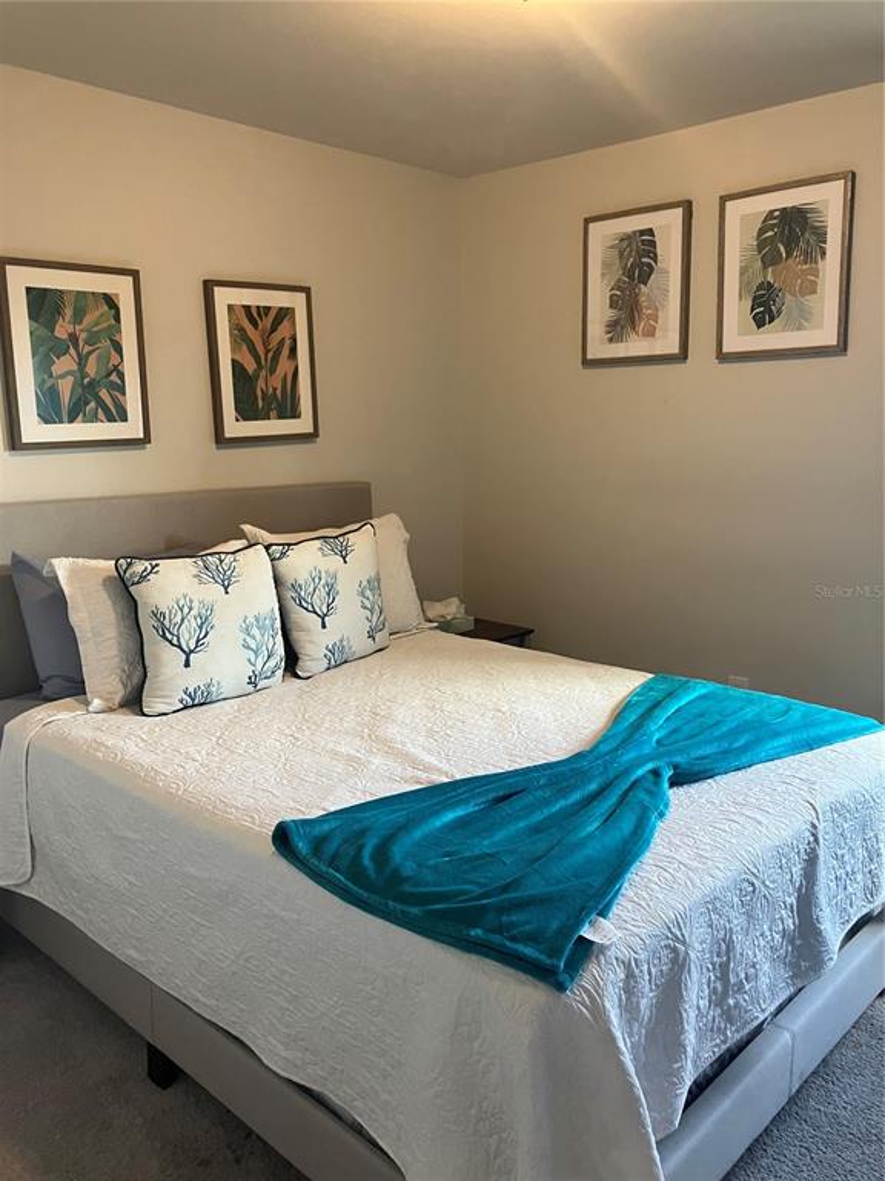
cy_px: 590
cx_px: 442
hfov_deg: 49.7
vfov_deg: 63.4
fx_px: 954
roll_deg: -0.2
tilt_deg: -9.1
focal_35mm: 28
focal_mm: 3.99
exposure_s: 1/60
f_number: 1.8
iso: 100
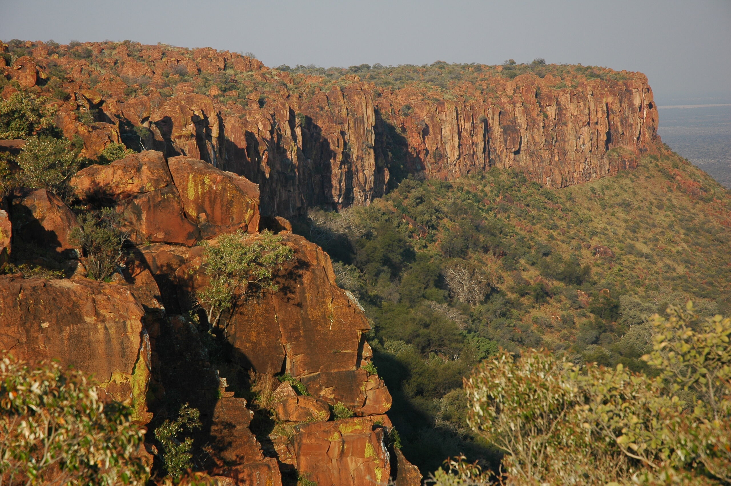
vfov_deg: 14.7
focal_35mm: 93
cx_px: 366
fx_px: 1887
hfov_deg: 21.9
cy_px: 243
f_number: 6.3
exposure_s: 1/160
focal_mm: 62
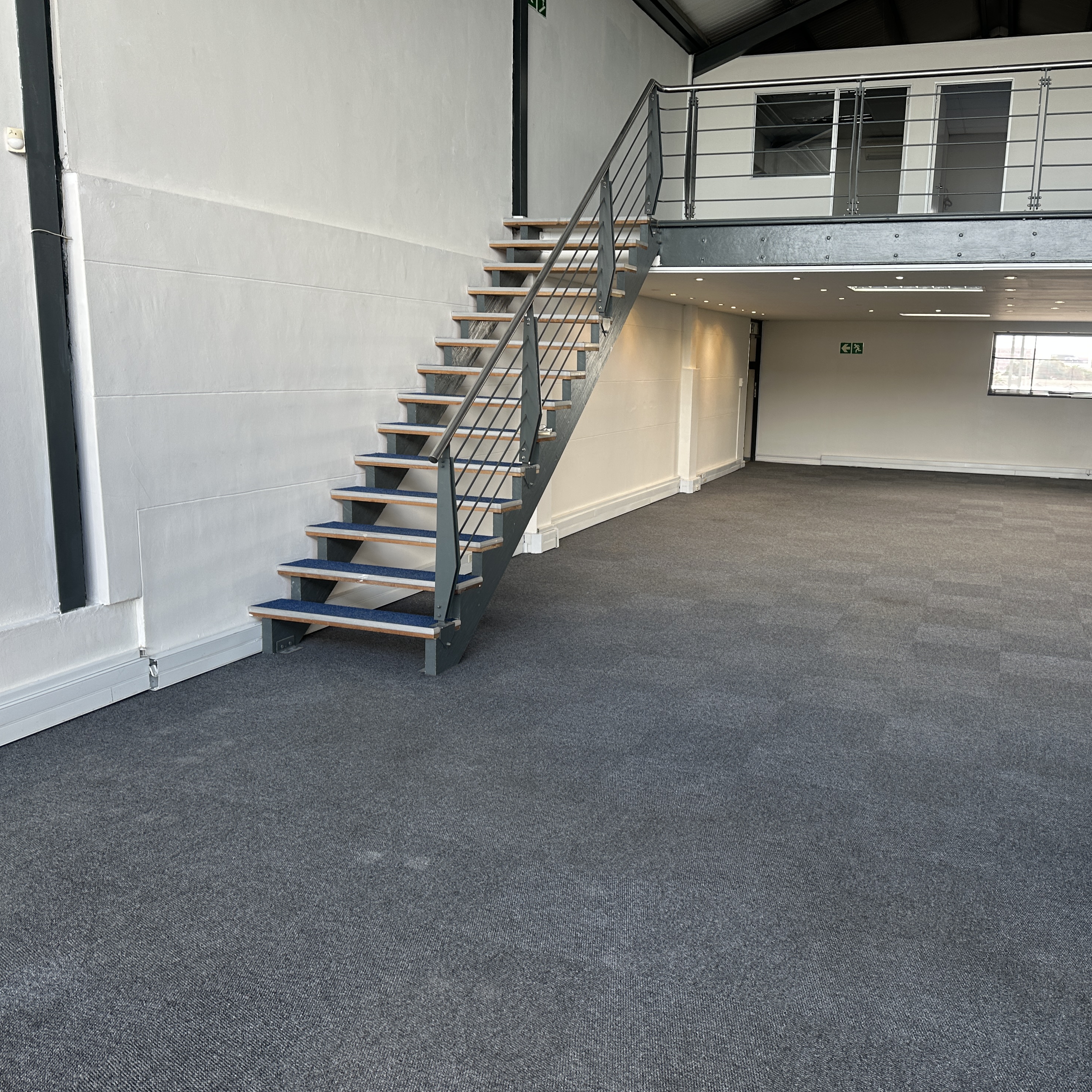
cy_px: 540
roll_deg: -2.6
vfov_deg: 55.6
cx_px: 637
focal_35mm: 29
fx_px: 1035
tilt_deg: -9.9
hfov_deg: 55.3
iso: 50
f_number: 1.78
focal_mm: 6.86
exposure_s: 1/117
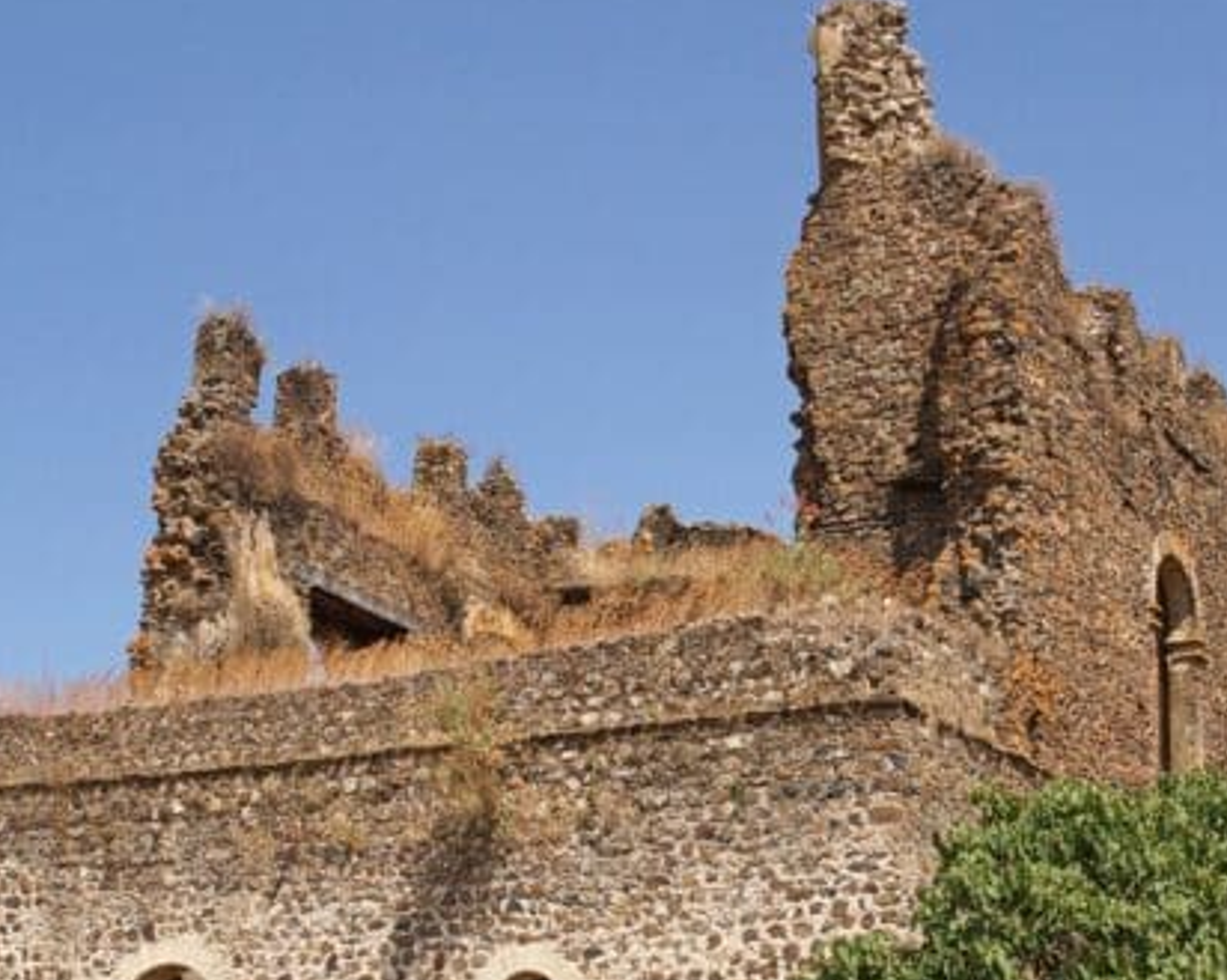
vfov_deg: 24.0
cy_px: 694
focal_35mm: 63
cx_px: 825
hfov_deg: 29.8
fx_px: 2286
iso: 200
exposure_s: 1/400
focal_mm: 24
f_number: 11
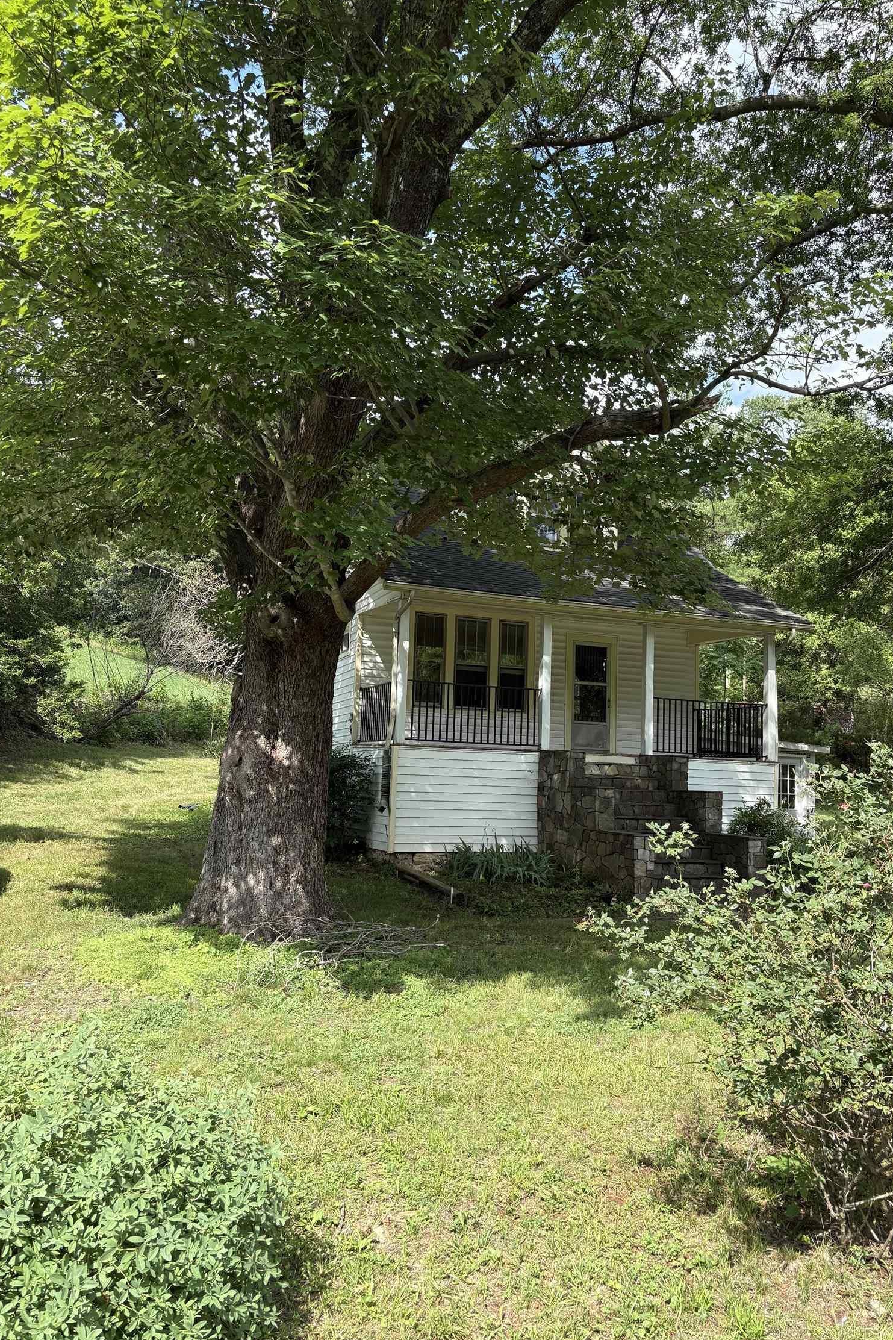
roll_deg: -1.7
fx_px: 1042
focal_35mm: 28
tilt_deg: +7.4
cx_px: 506
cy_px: 690
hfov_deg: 46.3
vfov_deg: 65.5
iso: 50
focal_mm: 5.96
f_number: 1.6
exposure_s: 1/884
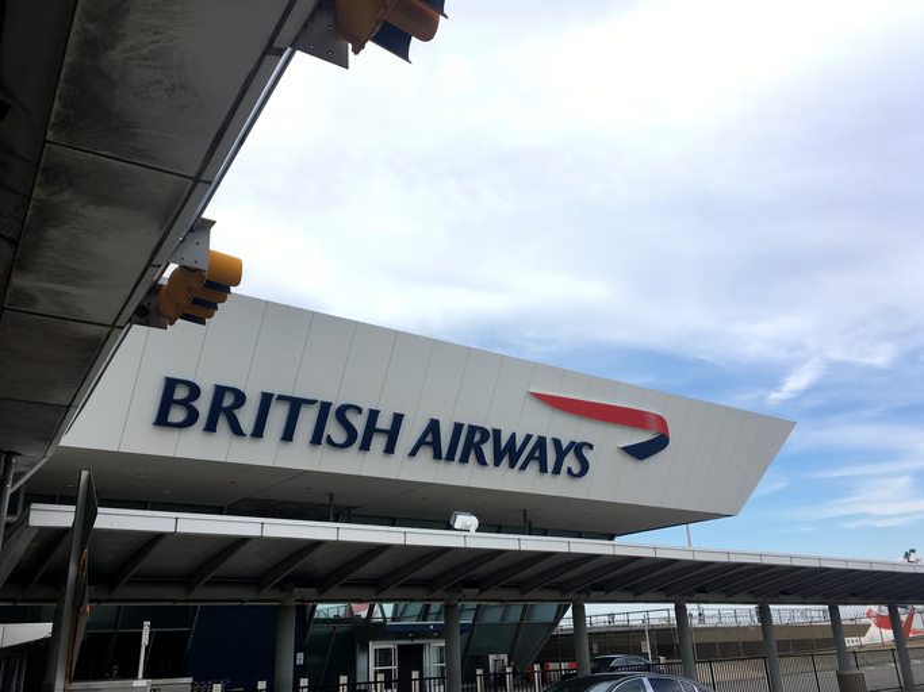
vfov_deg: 48.2
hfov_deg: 61.7
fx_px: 774
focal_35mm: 29
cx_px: 462
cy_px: 346
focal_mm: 4.15
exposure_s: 1/487
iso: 25
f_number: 2.2
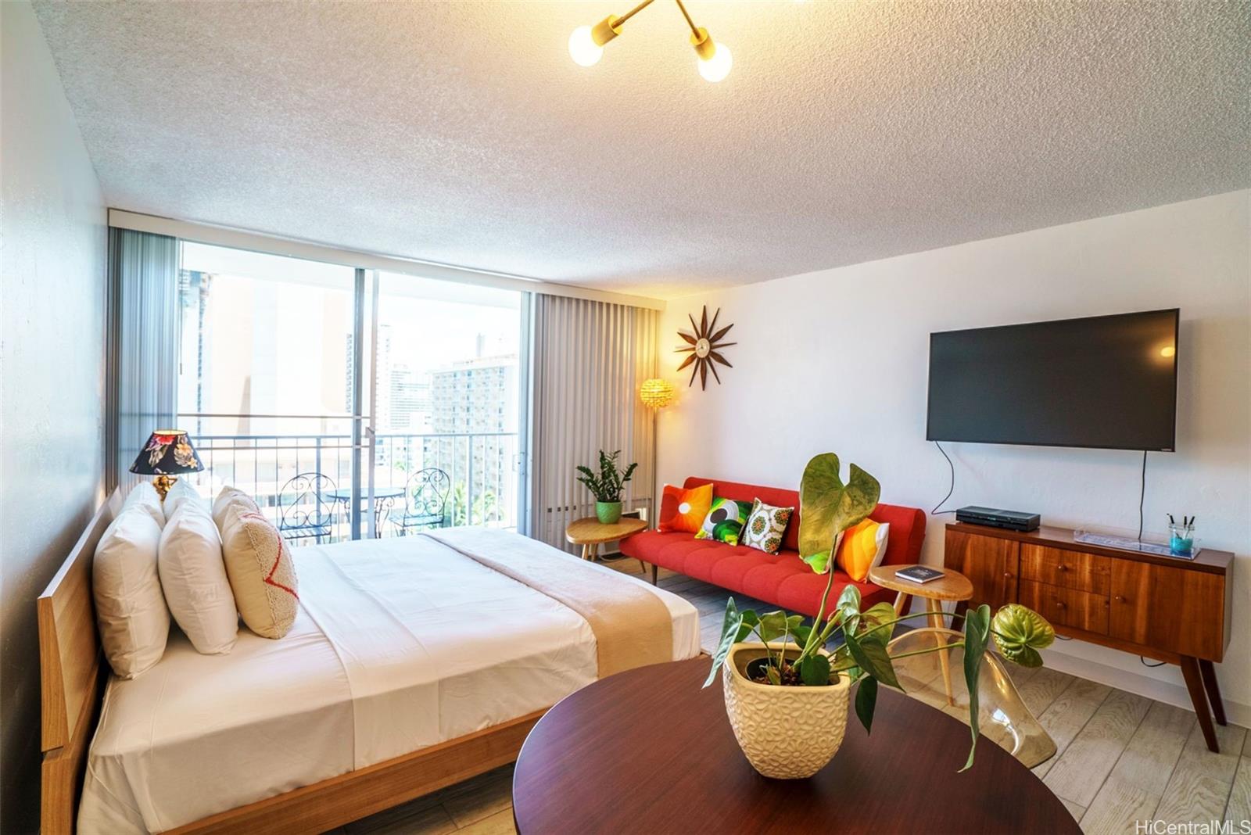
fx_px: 556
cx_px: 626
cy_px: 418
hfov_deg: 96.7
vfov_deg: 73.8
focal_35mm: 16
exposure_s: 1/800
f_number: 5.6
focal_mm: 16
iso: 800
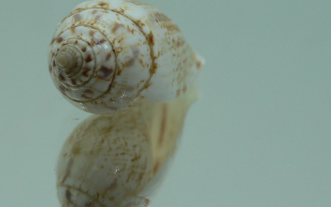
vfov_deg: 22.6
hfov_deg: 35.4
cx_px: 118
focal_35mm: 57
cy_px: 68
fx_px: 514
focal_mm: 4.6
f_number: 2.8
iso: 80
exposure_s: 1/60
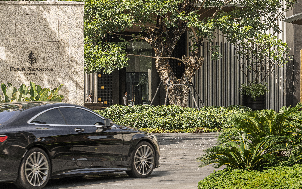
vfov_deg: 12.0
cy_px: 52
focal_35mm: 109
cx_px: 204
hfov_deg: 19.0
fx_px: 897
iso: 100
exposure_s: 1/100
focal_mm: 78
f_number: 8
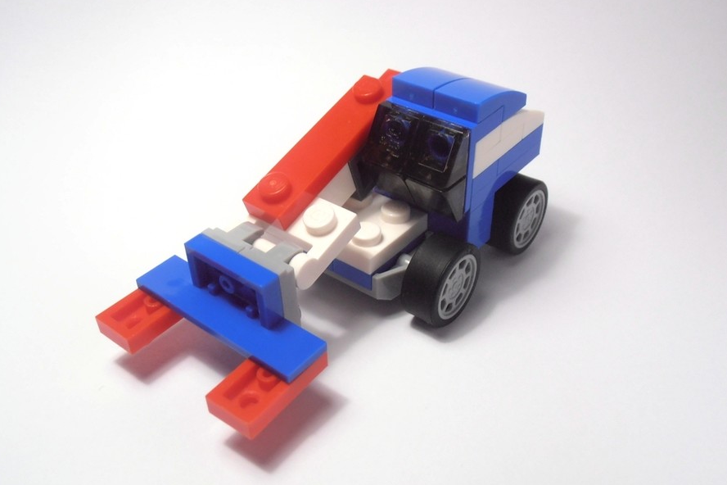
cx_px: 361
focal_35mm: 39
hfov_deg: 49.6
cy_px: 240
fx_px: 788
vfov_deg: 34.2
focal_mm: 6.61
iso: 80
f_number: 3.9
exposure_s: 1/60
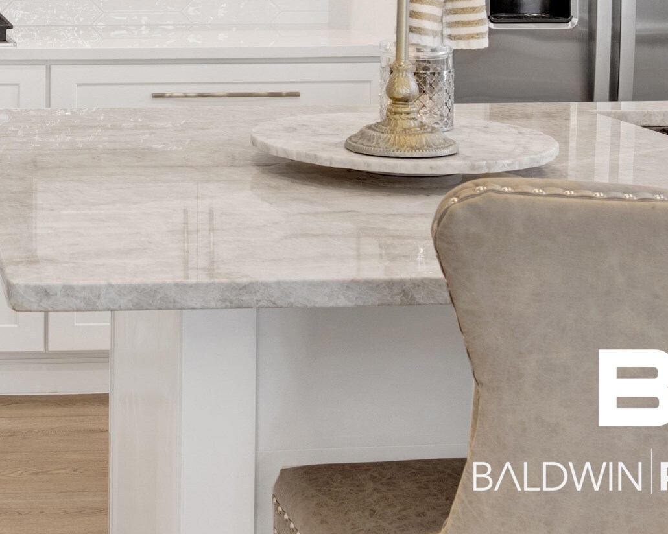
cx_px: -73
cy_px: -98
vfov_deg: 20.5
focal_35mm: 70
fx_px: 1384
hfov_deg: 25.1
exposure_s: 1/5
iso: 200
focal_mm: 25
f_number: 11
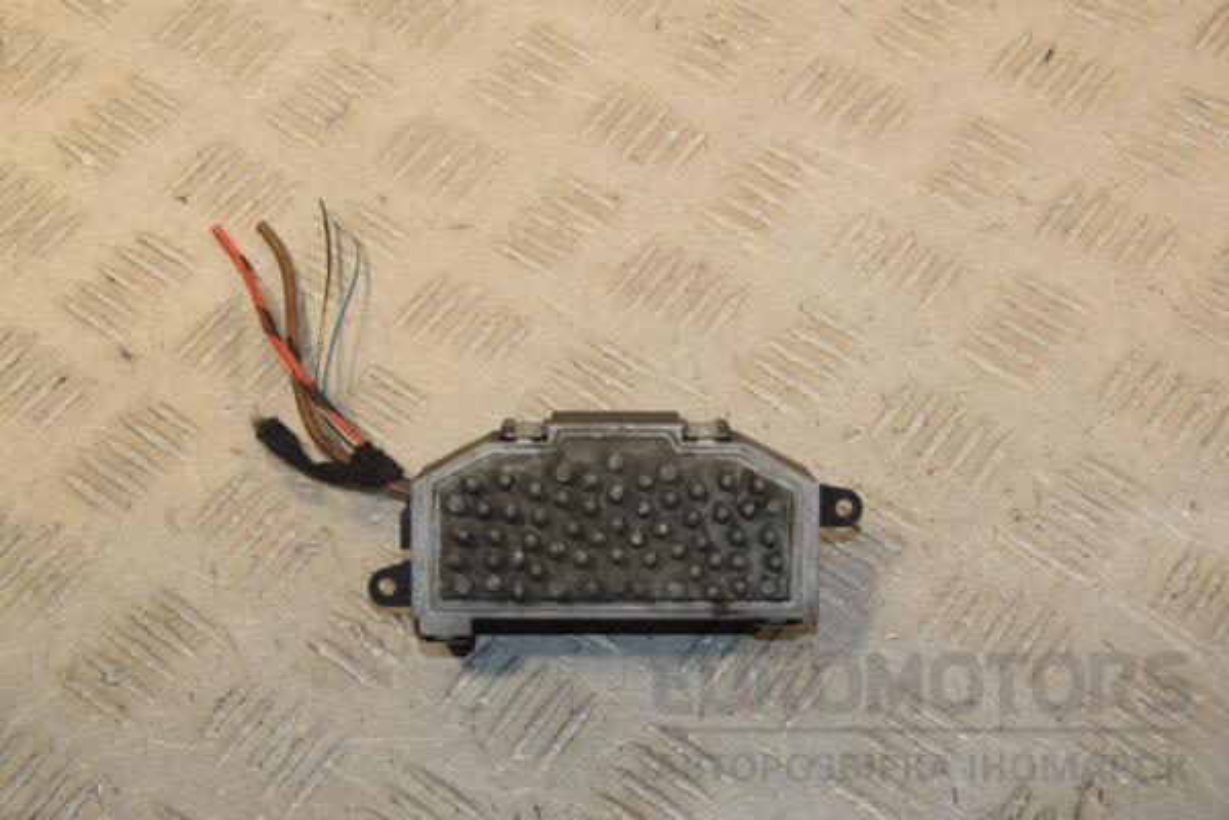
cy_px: 410
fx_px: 2304
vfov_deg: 20.2
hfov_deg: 29.9
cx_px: 614
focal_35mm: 68
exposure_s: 1/200
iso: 800
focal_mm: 45
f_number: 8
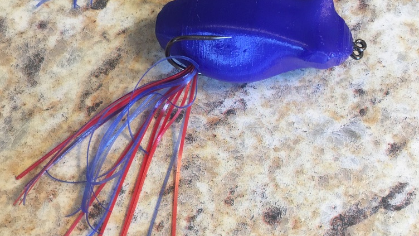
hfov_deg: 47.4
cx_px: 210
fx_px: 478
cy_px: 97
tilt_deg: -68.0
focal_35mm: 43
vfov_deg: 27.7
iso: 100
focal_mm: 4.15
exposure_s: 1/30
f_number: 2.2
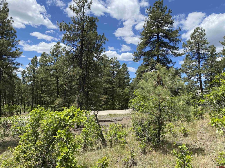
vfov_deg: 53.1
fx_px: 169
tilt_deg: +0.7
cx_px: 112
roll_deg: -2.5
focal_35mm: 26
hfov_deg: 67.3
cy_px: 84
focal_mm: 4.25
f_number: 1.8
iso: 32
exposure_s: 1/2513
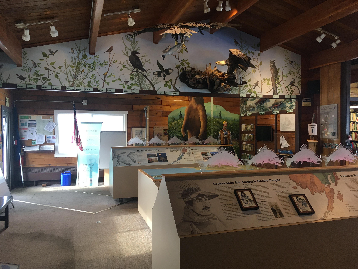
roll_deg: +0.0
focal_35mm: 29
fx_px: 300
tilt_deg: -0.1
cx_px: 179
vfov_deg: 48.2
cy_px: 134
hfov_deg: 61.7
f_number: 2.2
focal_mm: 4.15
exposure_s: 1/30
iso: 40
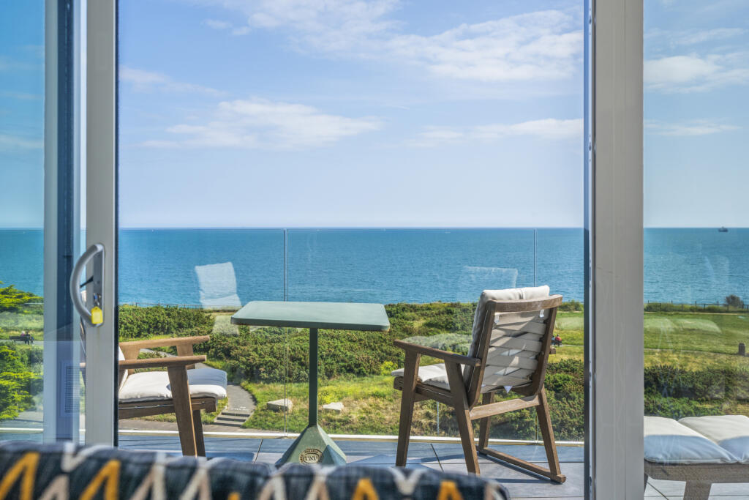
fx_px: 728
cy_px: 250
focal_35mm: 35
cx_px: 374
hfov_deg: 54.4
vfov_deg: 37.9
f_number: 3.5
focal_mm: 35
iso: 200
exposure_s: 1/2000
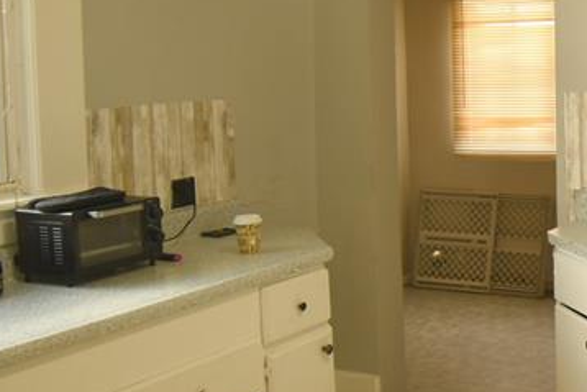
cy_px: 156
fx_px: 979
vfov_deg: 22.6
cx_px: 643
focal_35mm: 60
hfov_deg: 30.0
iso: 250
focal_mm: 14
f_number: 2.8
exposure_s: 1/50
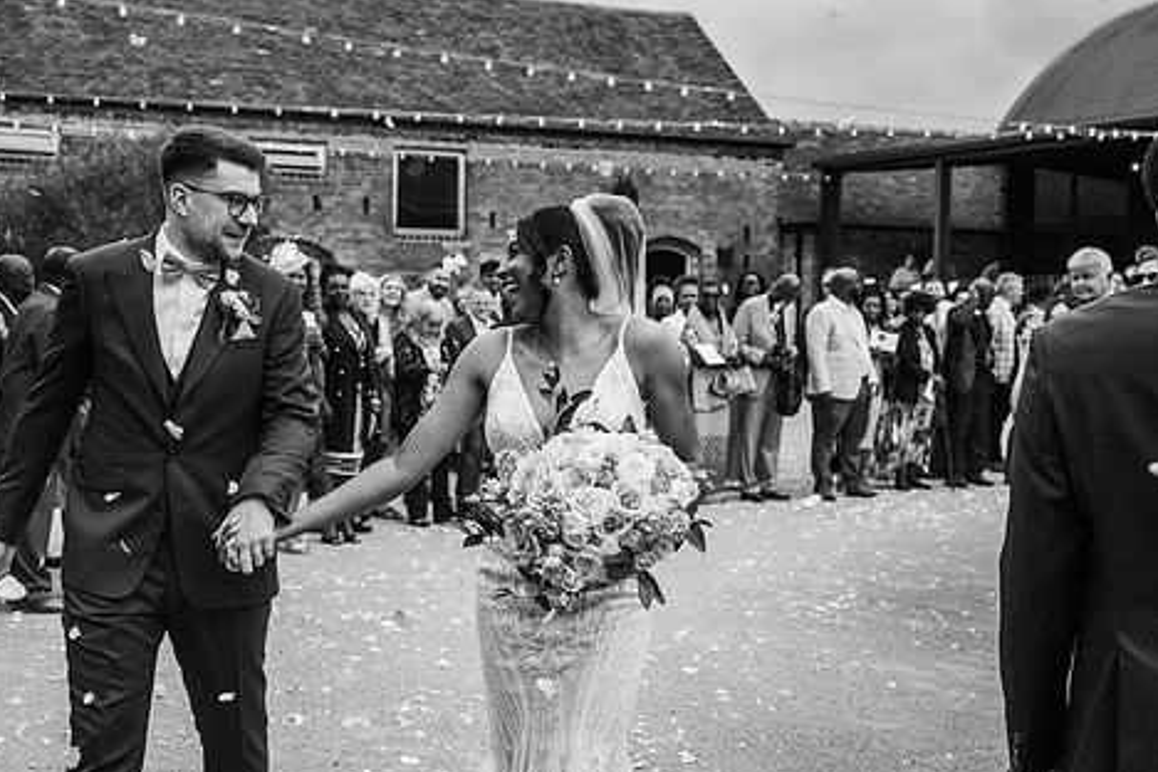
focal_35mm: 52
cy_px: 416
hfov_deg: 38.0
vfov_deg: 26.0
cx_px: 445
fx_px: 1673
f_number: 5
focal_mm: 42
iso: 280
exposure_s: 1/1000
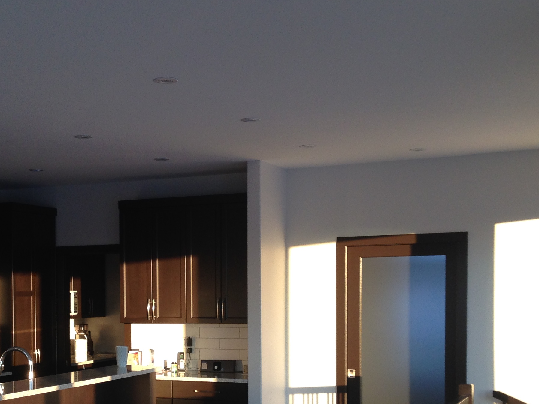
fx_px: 934
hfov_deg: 31.8
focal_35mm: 60
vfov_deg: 24.0
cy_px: 325
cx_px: 154
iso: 64
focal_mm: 4.12
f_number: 2.4
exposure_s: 1/120
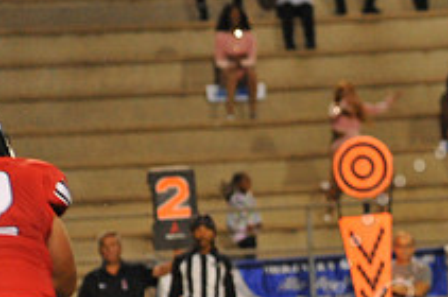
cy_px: 325
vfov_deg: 2.5
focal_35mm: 551
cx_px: 533
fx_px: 6846
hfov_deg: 3.7
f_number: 5.6
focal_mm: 200
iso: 5000
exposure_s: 1/200
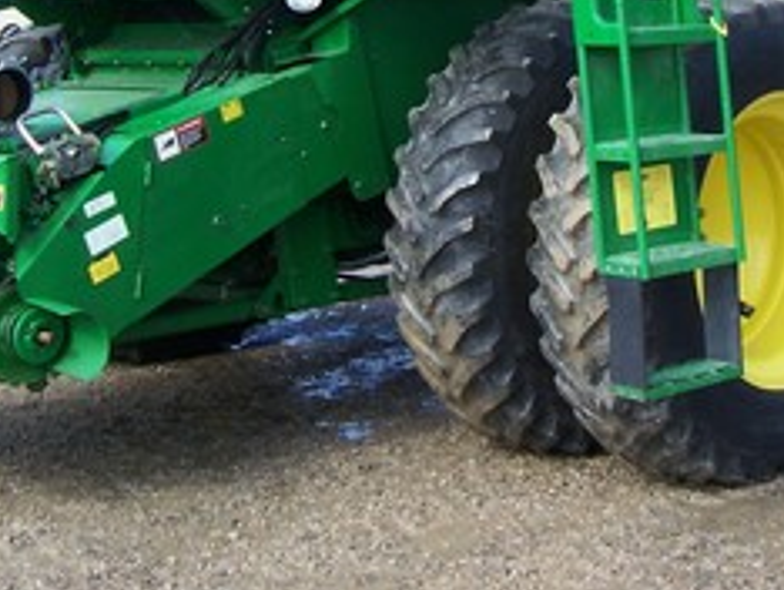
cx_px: 553
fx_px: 1791
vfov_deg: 17.9
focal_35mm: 79
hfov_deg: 24.5
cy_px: -84
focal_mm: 5.6
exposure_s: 1/443
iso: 80
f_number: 2.7
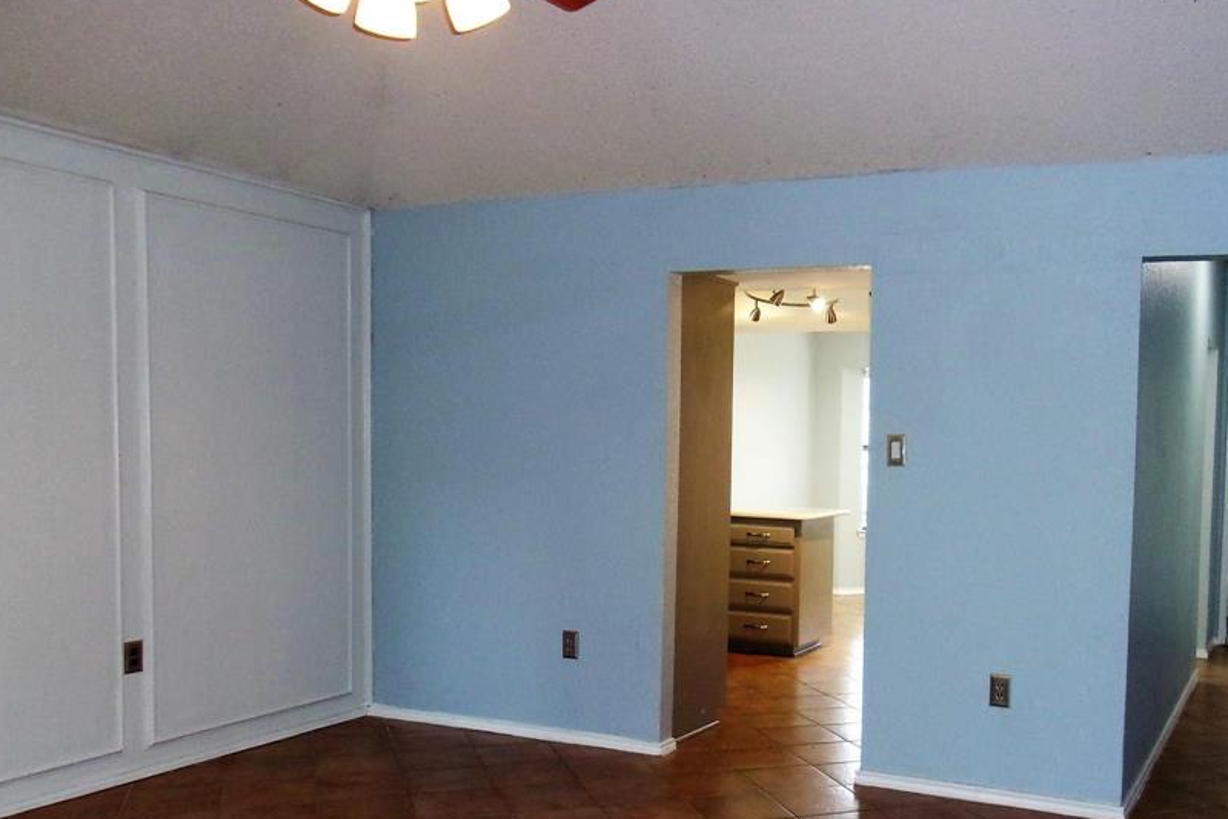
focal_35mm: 36
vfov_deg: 36.8
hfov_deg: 52.5
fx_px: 1228
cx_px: 770
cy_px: 482
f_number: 3
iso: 250
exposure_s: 1/34
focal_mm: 4.9
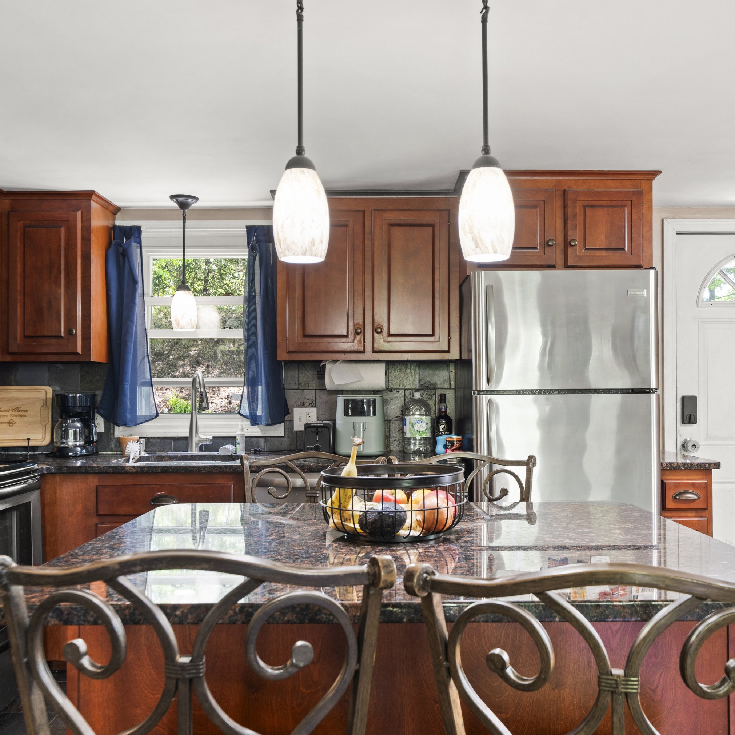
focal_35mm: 31
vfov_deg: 52.5
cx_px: 387
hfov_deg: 52.5
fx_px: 745
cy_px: 368
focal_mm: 24
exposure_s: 1/1.67
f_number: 7.1
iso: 400
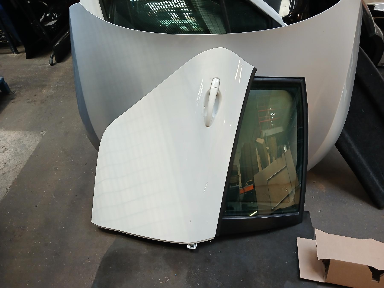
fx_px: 300
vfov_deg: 51.4
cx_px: 192
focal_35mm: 27
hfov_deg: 65.3
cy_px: 144
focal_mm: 3.98
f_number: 1.8
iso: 250
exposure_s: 1/50
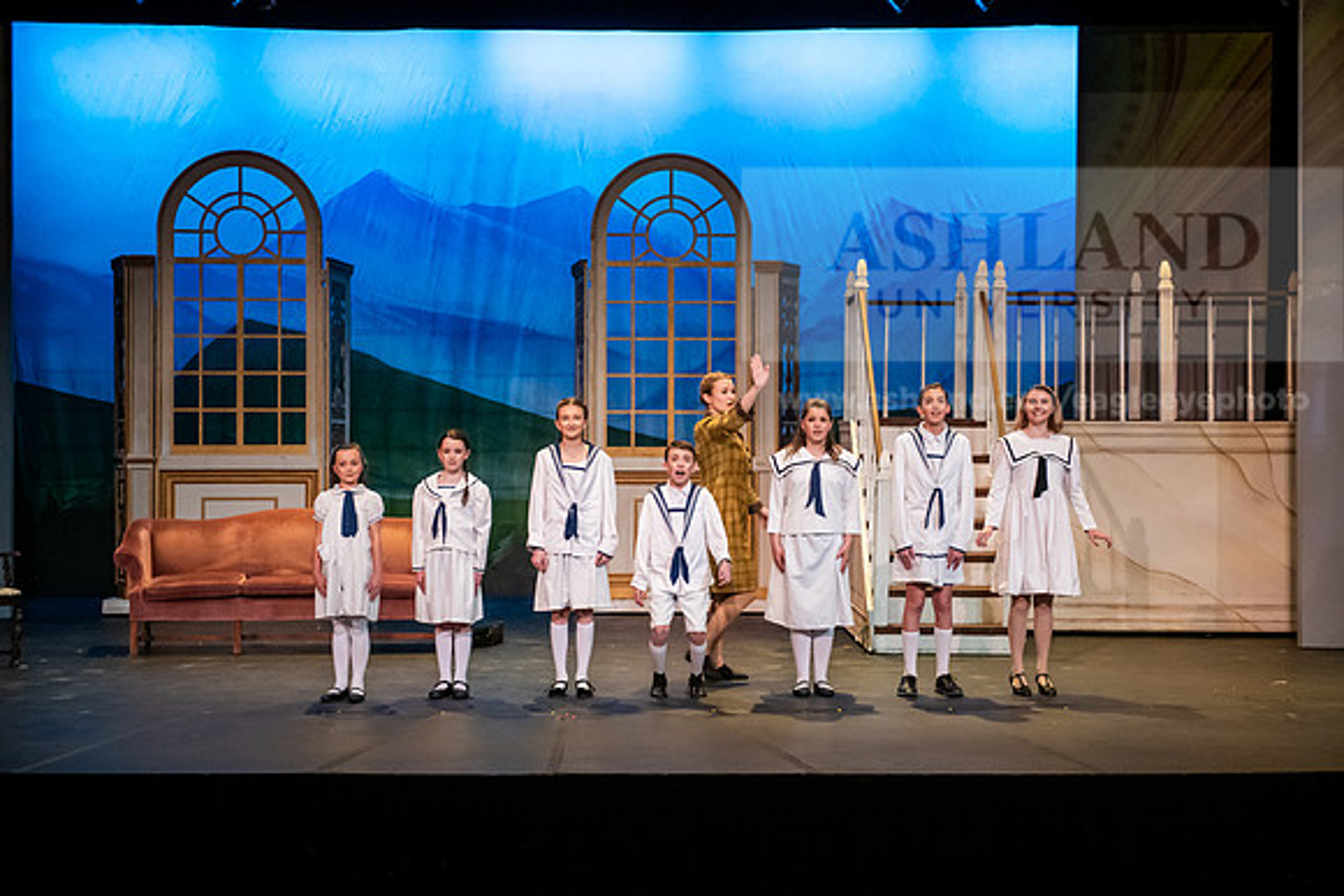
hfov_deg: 32.4
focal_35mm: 62
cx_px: 672
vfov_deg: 21.9
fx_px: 2315
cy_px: 448
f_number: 3.2
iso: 2500
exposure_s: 1/200
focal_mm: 62
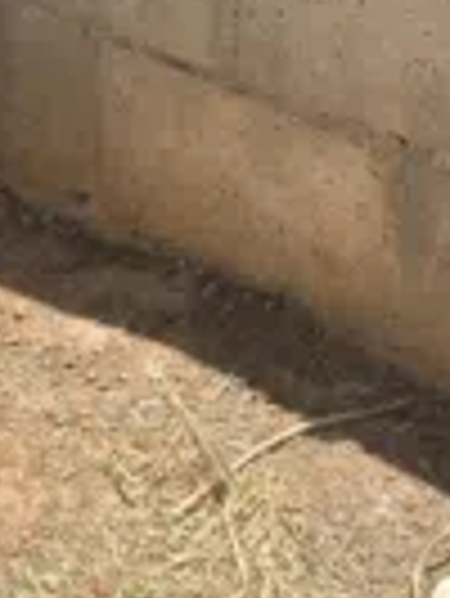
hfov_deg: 9.4
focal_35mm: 156
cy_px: 220
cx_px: -130
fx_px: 2700
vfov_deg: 12.6
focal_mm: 5.96
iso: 32
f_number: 1.6
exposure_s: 1/3636
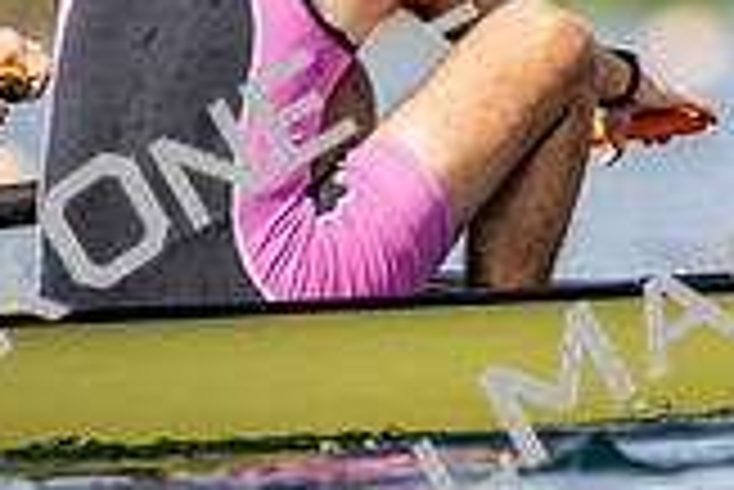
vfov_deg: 0.6
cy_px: -2
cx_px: 1108
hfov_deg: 1.0
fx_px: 43609
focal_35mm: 2137
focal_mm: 600
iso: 160
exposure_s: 1/2500
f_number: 4
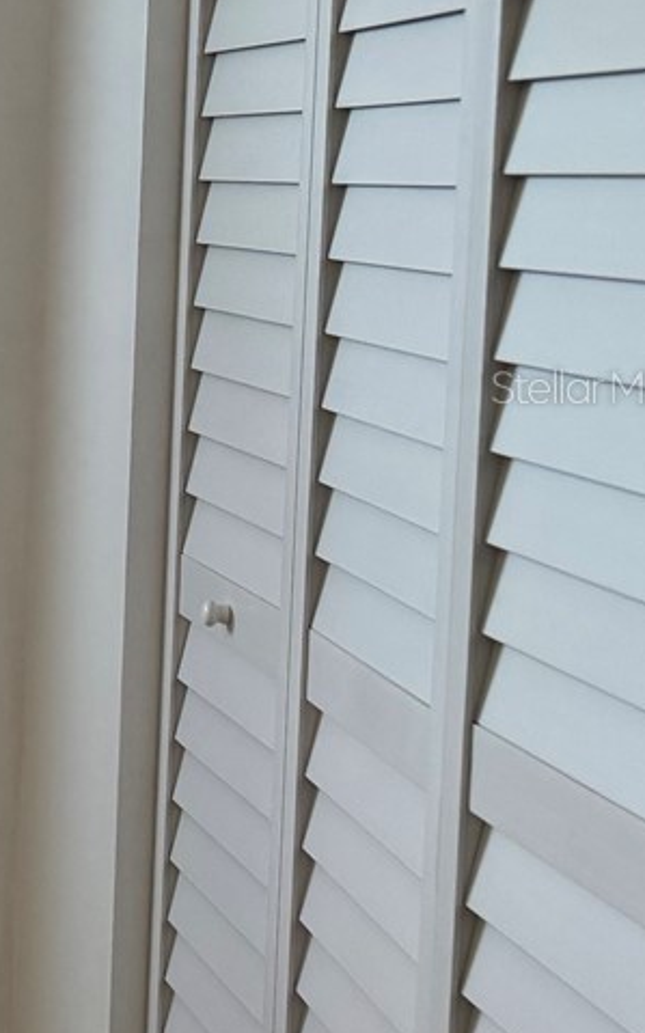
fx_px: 2393
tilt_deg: -5.3
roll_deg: +0.0
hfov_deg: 11.7
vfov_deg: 24.3
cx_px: -1031
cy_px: 386
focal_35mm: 85
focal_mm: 6.76
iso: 160
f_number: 1.78
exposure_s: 1/120
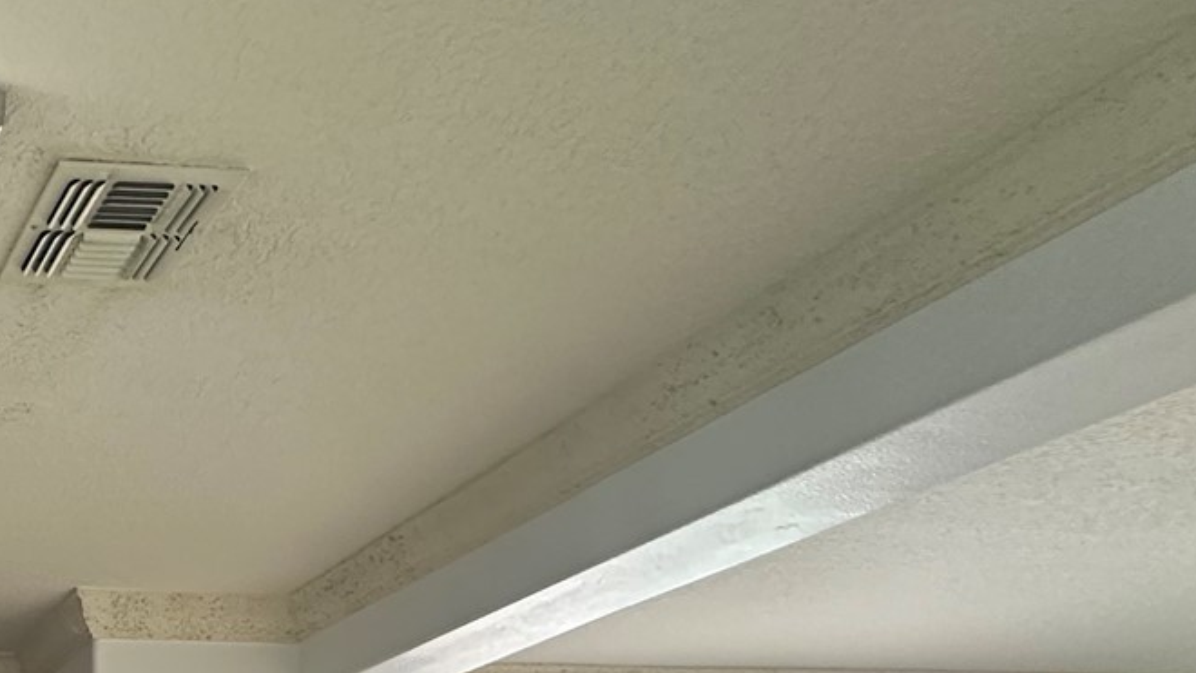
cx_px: -241
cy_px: 1010
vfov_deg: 24.7
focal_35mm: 37
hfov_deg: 39.2
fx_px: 1173
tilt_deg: -0.7
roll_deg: +0.0
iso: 400
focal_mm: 2.22
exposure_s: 1/60
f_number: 2.2
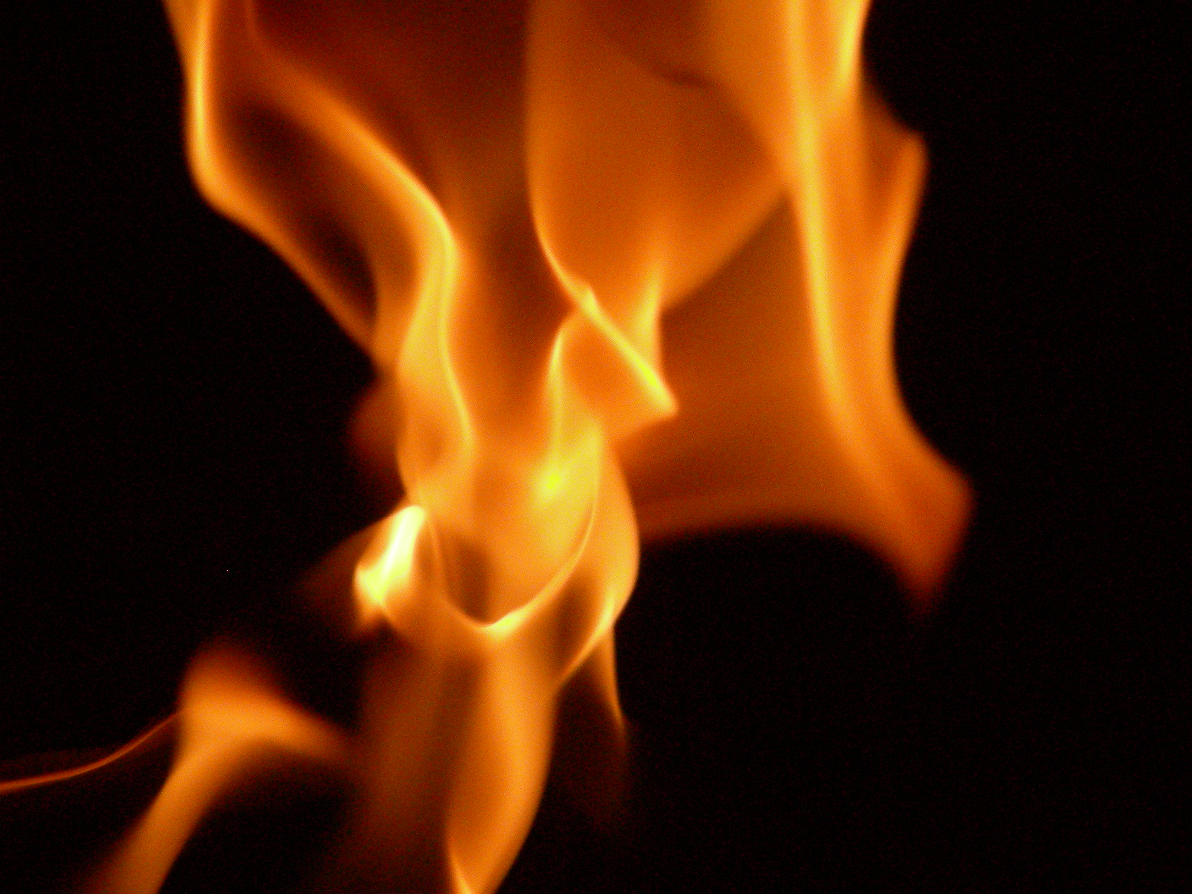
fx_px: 13085
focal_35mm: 380
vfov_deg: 3.9
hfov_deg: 5.2
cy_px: 447
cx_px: 596
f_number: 6.8
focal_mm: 63.3
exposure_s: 1/1100
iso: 400
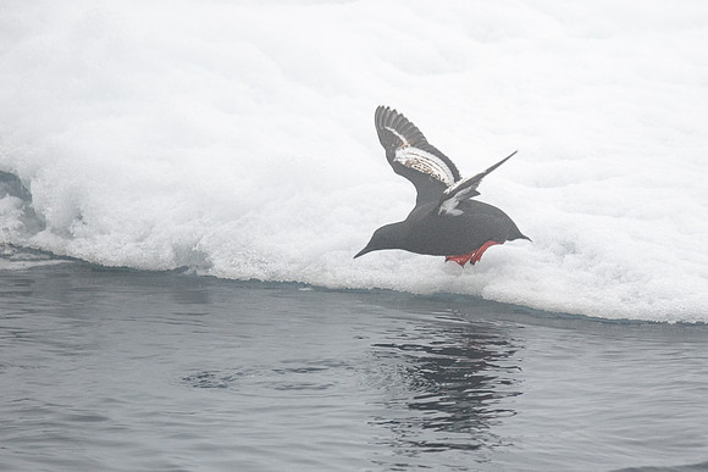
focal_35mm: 1130
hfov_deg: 1.8
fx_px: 22231
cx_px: 469
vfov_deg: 1.2
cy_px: 179
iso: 800
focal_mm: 600
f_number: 6.3
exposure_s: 1/2000
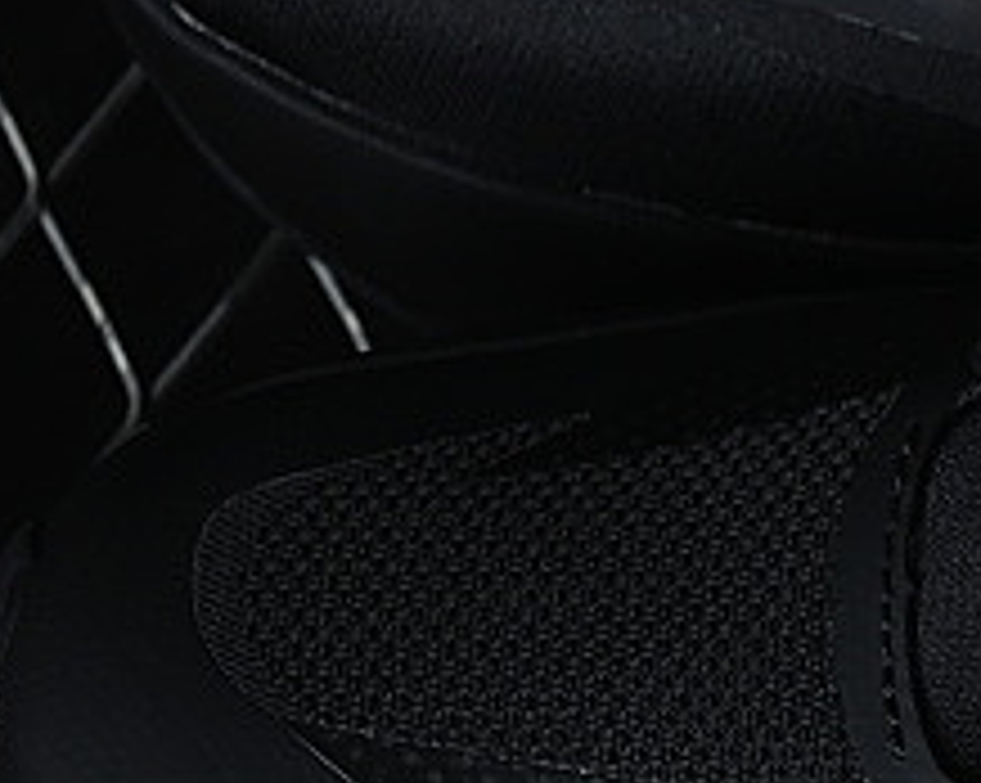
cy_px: 446
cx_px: 1800
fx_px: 10124
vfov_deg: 4.4
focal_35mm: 349
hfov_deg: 5.5
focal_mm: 50
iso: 160
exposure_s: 1/60
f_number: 6.3
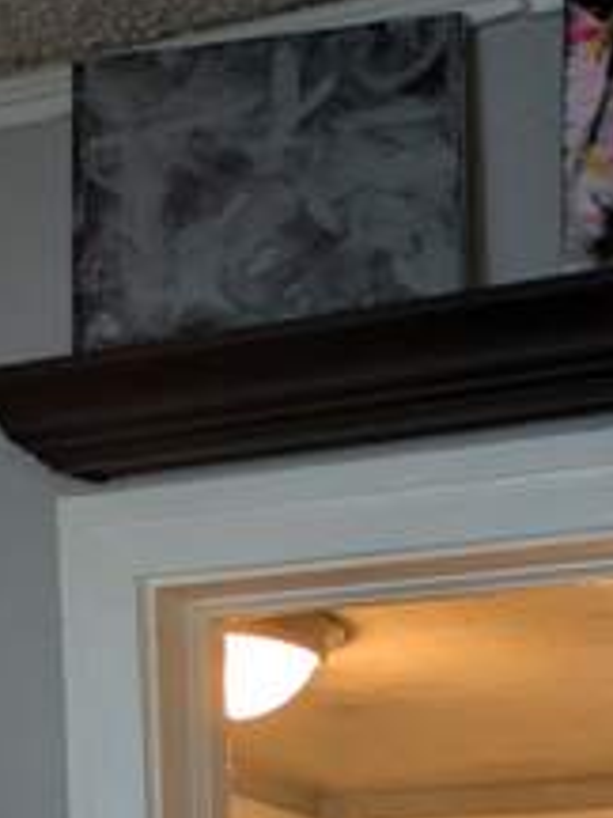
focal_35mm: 74
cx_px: 587
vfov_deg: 22.7
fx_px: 1747
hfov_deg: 19.4
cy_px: 1132
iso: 126
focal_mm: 5.43
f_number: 1.89
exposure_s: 1/60
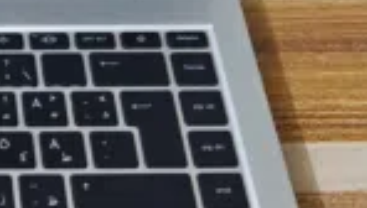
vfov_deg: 11.2
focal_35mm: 108
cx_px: -114
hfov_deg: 18.4
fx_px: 1053
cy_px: 12
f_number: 1.6
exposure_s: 1/33
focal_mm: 6.06
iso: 1000
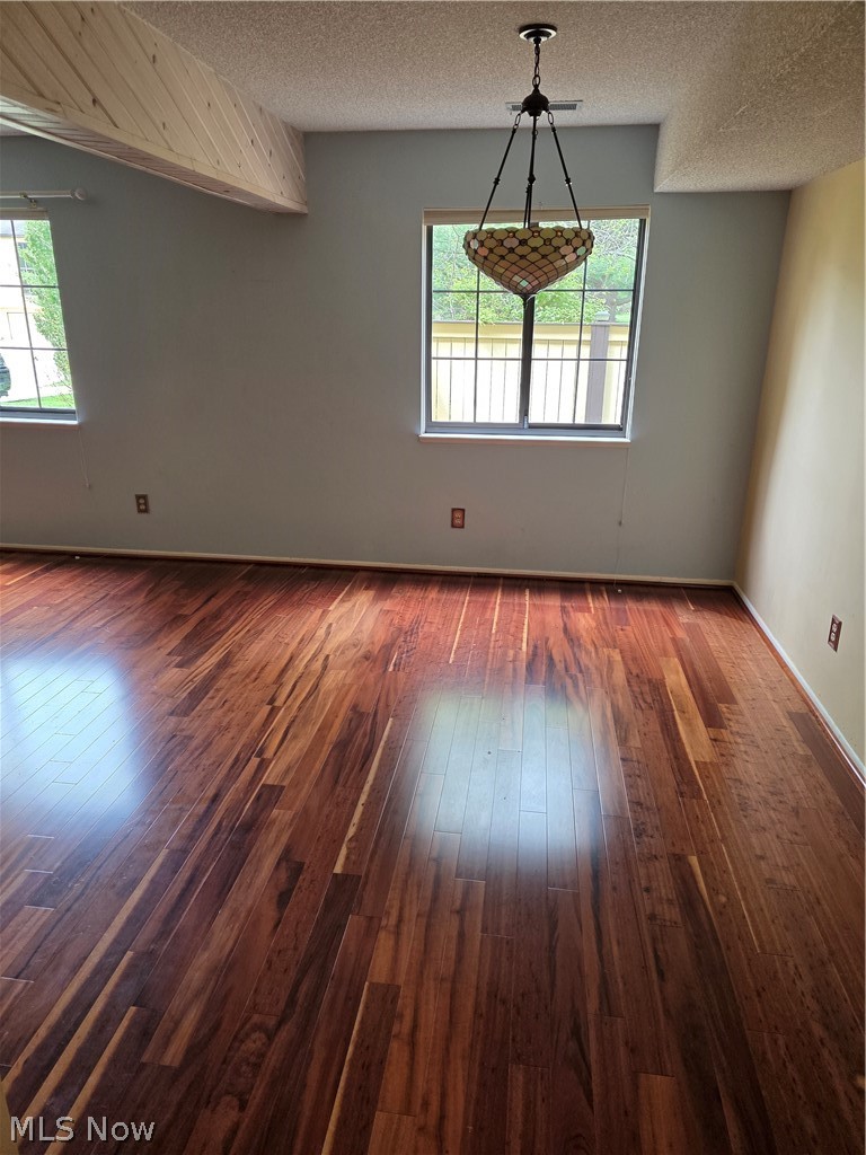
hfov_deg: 58.9
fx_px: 767
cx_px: 433
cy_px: 578
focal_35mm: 23
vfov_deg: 73.9
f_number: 1.7
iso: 125
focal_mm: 6.3
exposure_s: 1/120
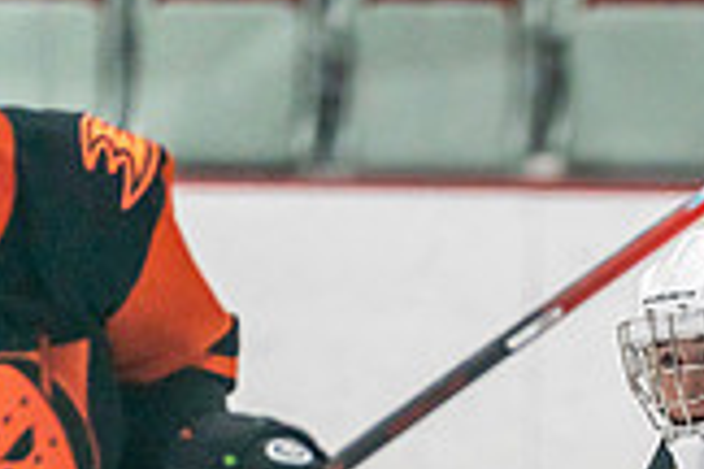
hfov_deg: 3.3
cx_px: 804
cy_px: 806
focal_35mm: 622
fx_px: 12163
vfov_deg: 2.2
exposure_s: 1/1250
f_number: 2.8
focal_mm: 167
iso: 3200
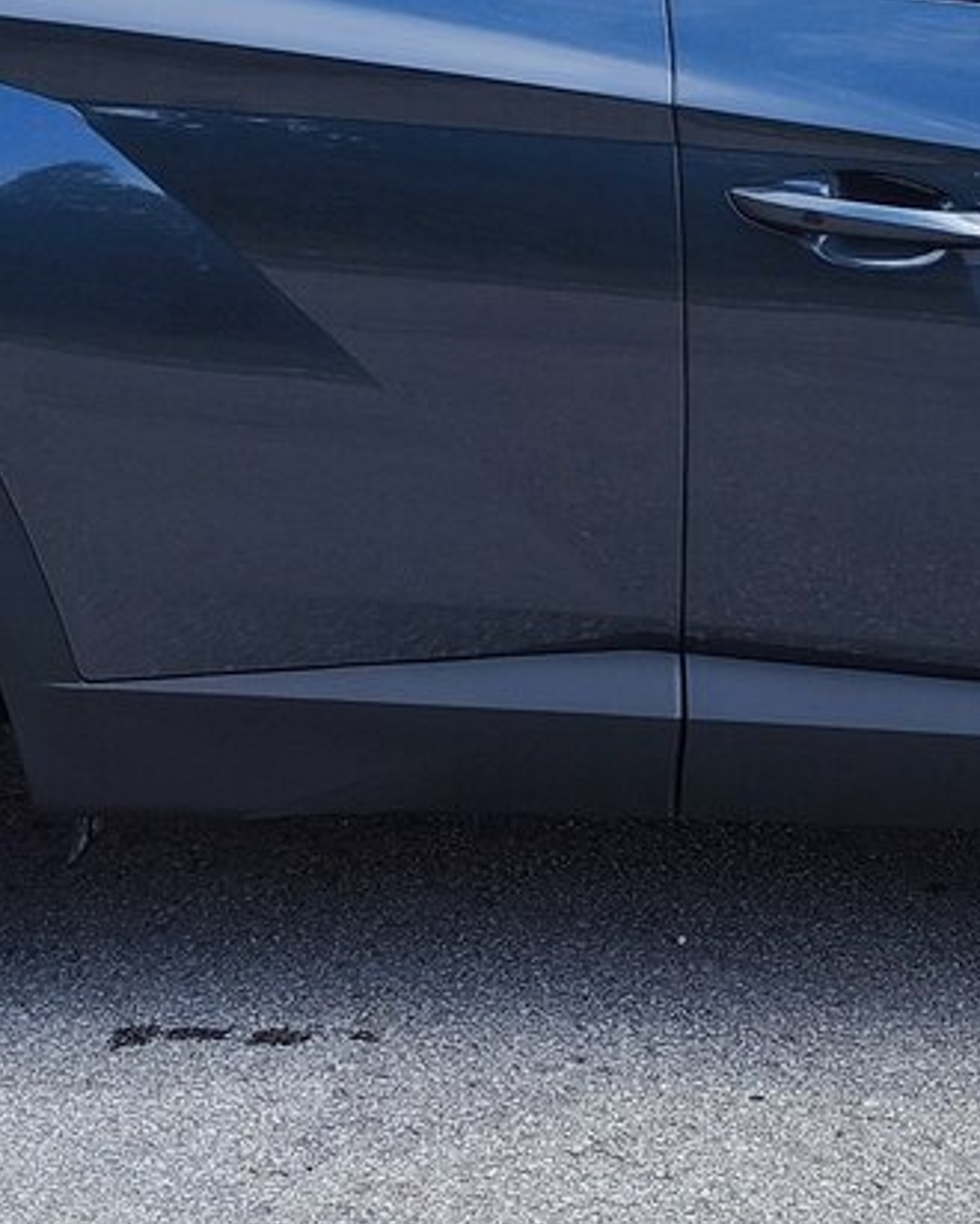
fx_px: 3297
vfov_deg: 21.0
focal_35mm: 91
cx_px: 998
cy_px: 544
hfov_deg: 16.5
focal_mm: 5.59
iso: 50
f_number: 1.88
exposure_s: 1/2889
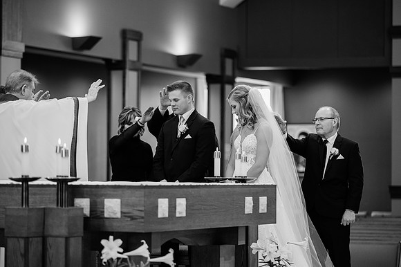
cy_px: 134
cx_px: 200
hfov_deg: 17.8
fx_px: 1279
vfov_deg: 11.9
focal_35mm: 115
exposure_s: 1/250
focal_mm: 112
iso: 1000
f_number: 2.8
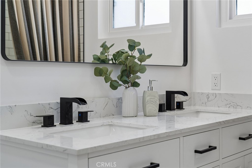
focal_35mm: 50
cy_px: 84
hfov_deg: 39.6
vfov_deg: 27.0
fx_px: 350
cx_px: 126
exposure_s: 1/100
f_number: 5
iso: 320
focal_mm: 50
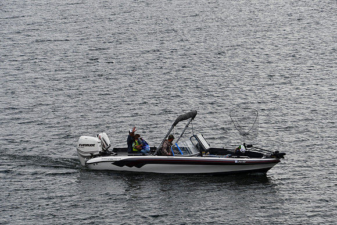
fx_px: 2032
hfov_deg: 9.5
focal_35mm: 217
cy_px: 112
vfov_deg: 6.3
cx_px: 168
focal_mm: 145
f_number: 8
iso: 125
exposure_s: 1/500
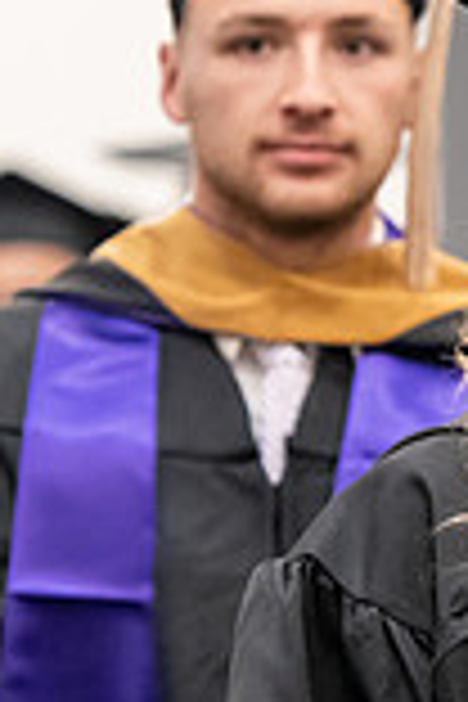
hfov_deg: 2.8
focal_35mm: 483
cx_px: 747
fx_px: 9418
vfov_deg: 4.3
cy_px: 443
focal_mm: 130
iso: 3200
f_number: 3.2
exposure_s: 1/200
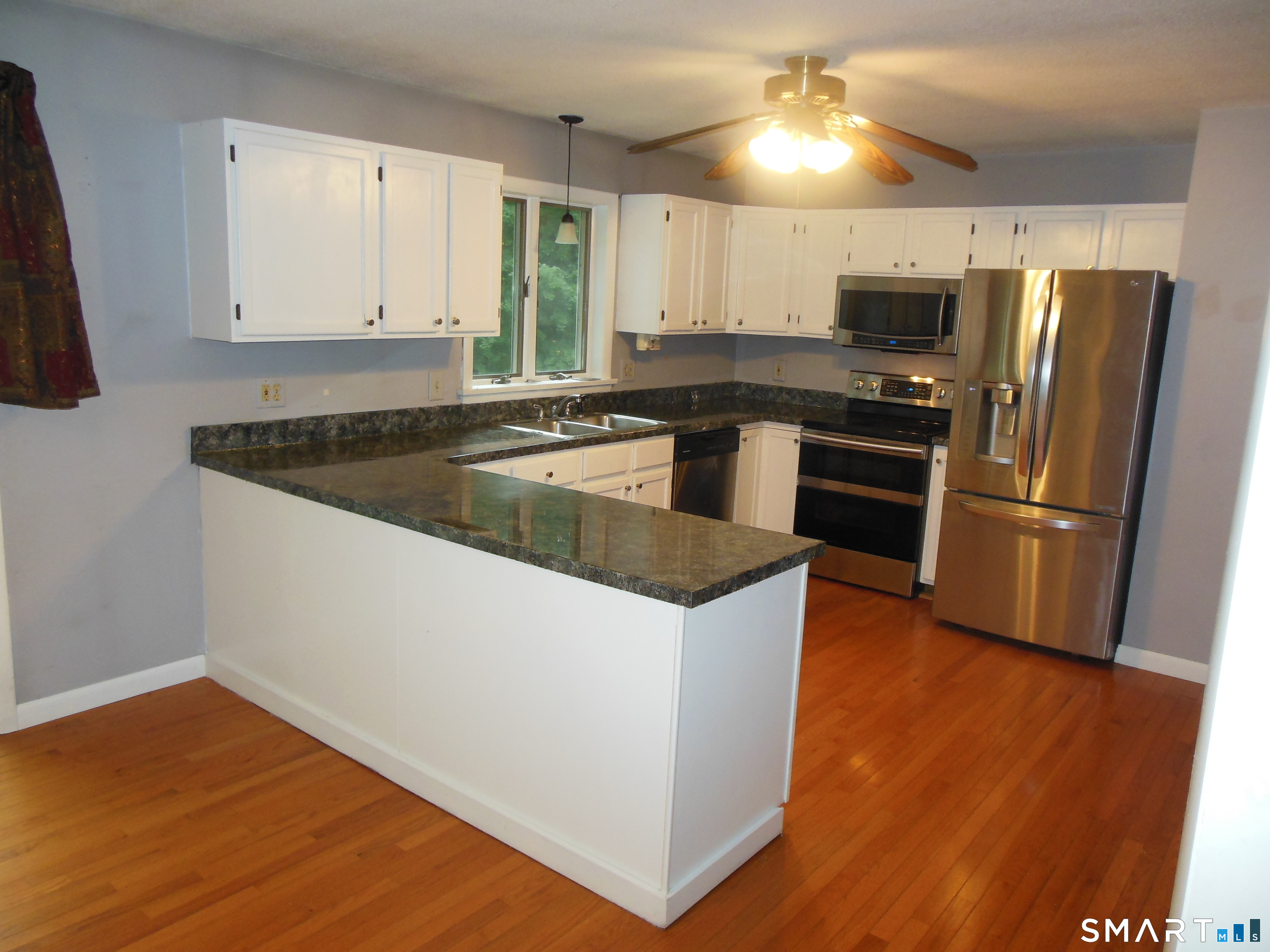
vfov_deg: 54.9
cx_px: 635
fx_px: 917
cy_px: 476
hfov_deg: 69.4
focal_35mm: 25
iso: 320
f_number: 3.2
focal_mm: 4.5
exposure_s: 1/25
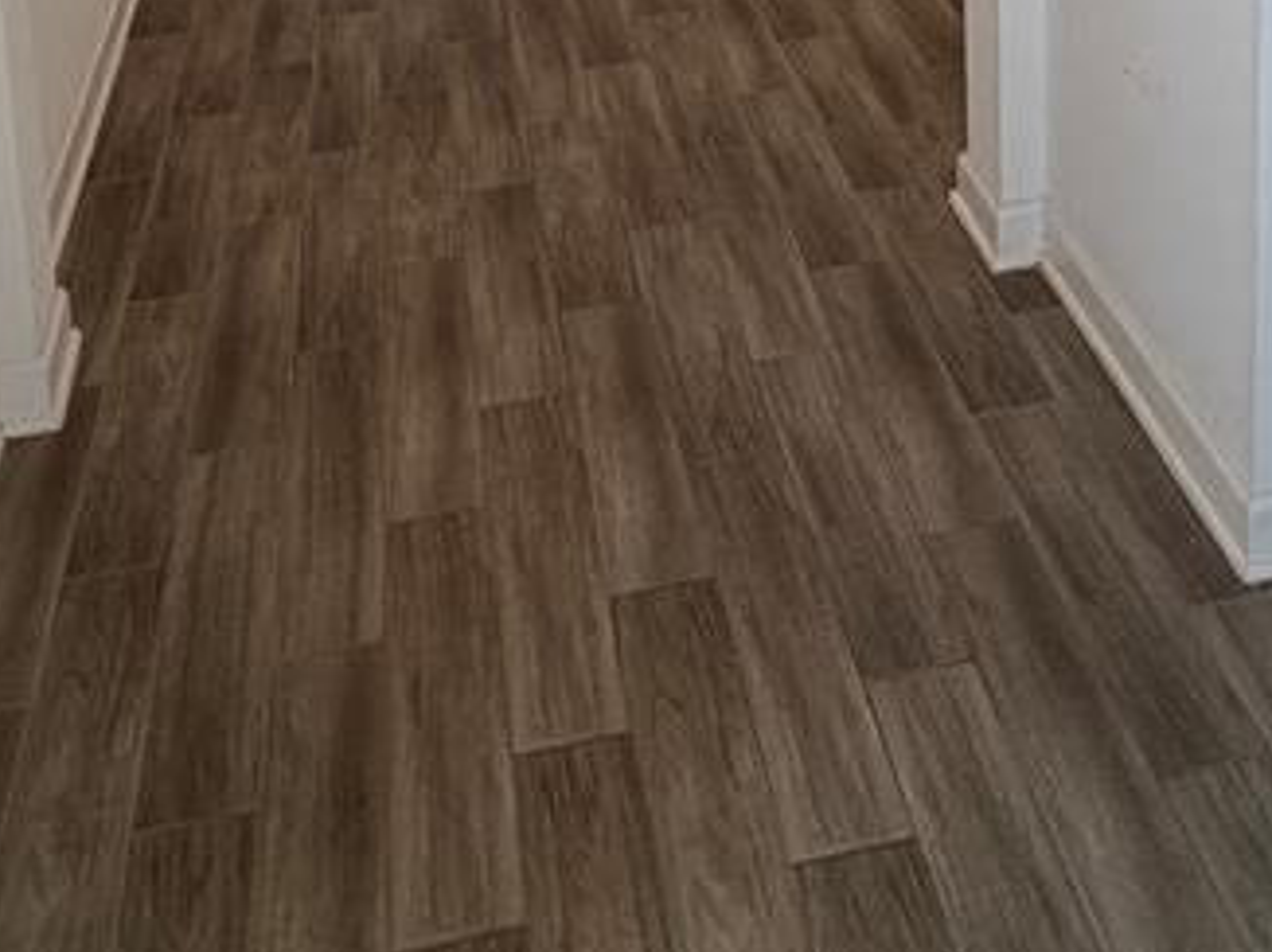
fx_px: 1616
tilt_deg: -8.3
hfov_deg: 42.9
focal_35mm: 44
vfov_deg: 24.5
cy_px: -519
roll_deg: +2.2
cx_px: 687
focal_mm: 2.22
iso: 80
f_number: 2.2
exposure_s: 1/120
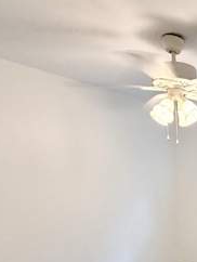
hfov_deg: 33.5
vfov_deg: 44.1
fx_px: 280
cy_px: 251
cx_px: 220
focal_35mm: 37
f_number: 2.2
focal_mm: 2.22
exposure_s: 1/60
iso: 250
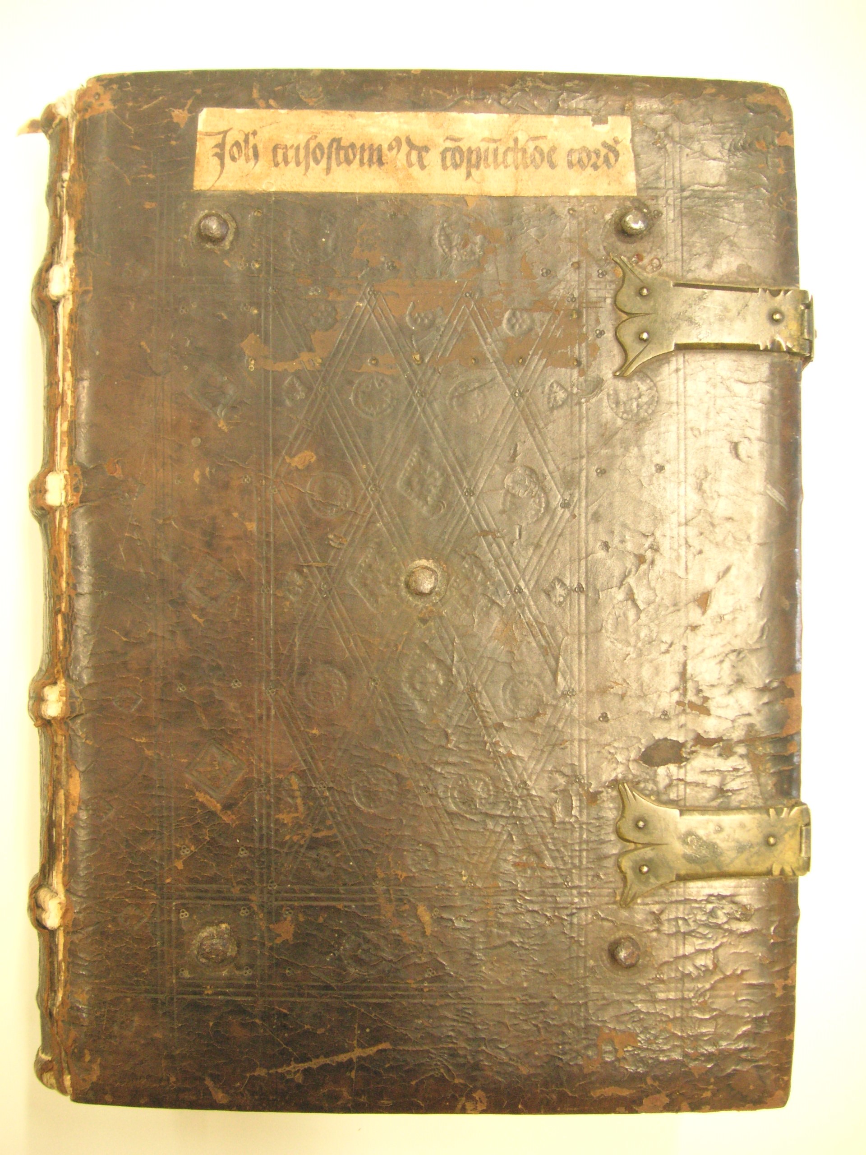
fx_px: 1234
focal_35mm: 37
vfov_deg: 50.1
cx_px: 433
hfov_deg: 38.7
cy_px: 578
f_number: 2.8
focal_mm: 6.1
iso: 100
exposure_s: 1/20
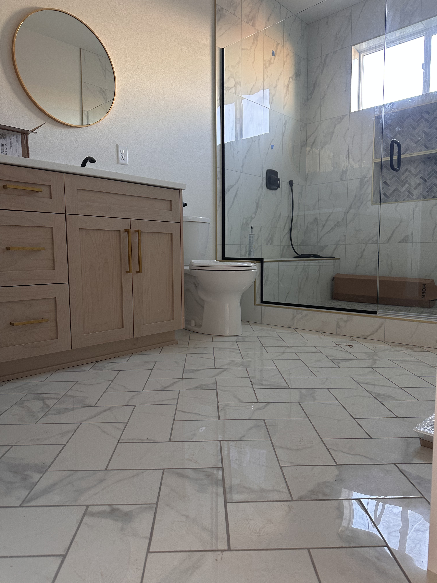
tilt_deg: -4.2
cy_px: 292
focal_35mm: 24
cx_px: 218
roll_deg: -0.3
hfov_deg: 56.8
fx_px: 404
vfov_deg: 71.6
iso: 200
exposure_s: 1/60
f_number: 1.78
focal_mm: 6.86
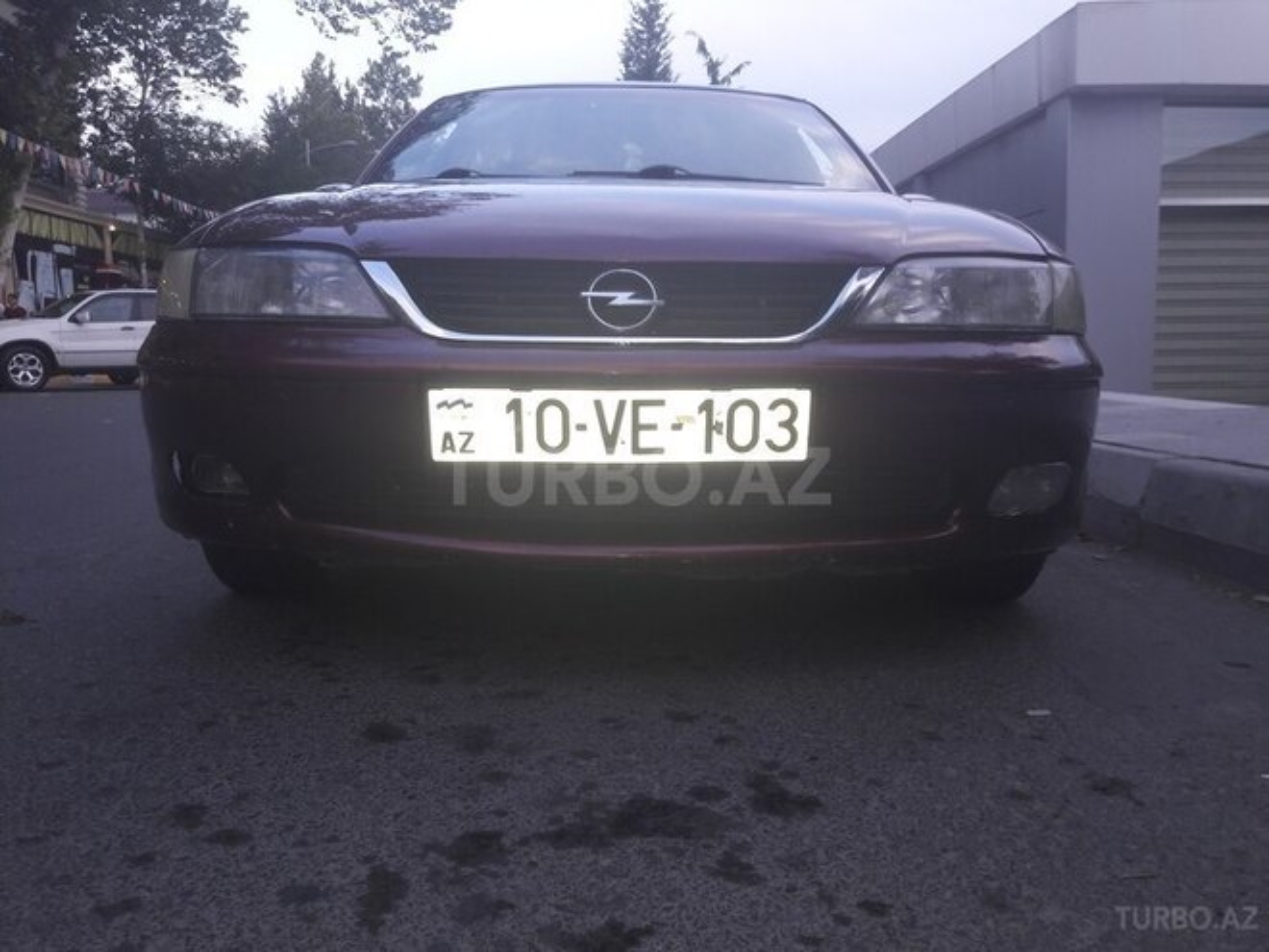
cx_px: 634
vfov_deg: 49.7
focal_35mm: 28
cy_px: 476
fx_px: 1026
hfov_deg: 63.4
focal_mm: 3.7
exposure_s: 1/100
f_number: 1.9
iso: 50
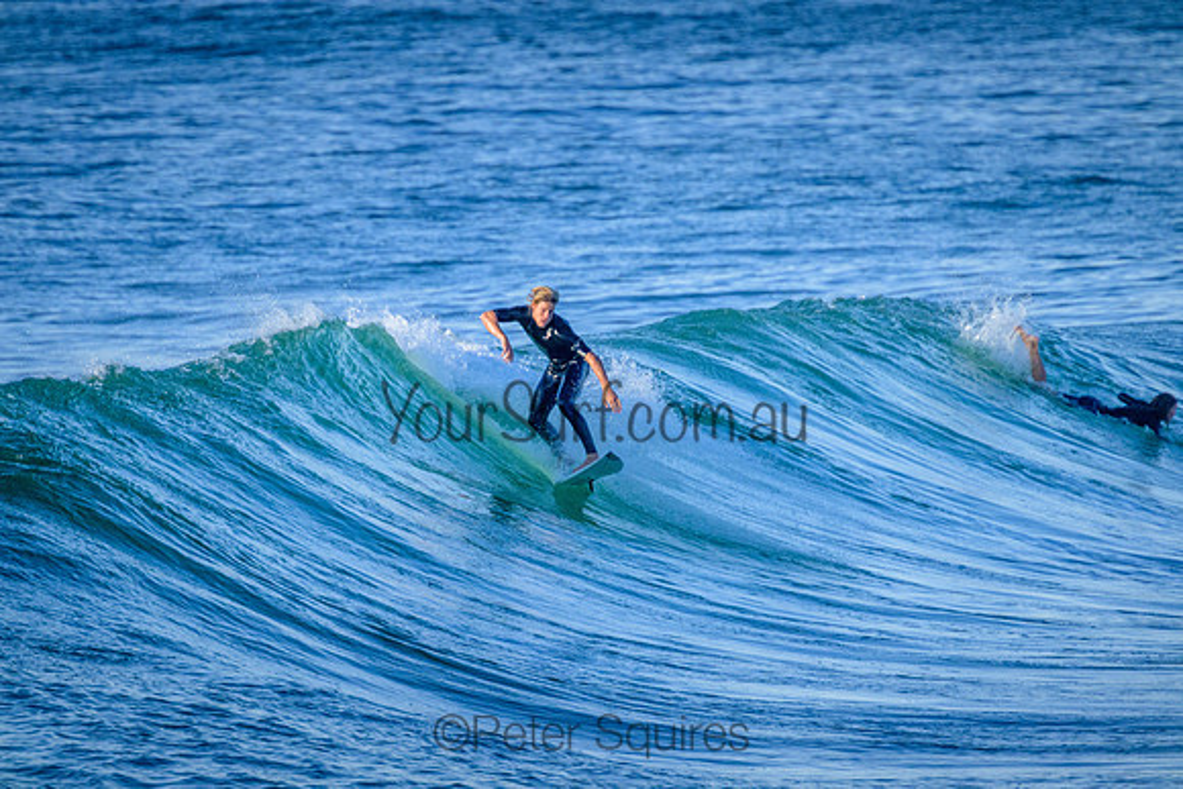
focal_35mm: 800
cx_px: 592
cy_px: 394
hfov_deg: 2.6
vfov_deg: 1.7
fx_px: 26294
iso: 1800
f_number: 11
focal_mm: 800
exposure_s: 1/2000
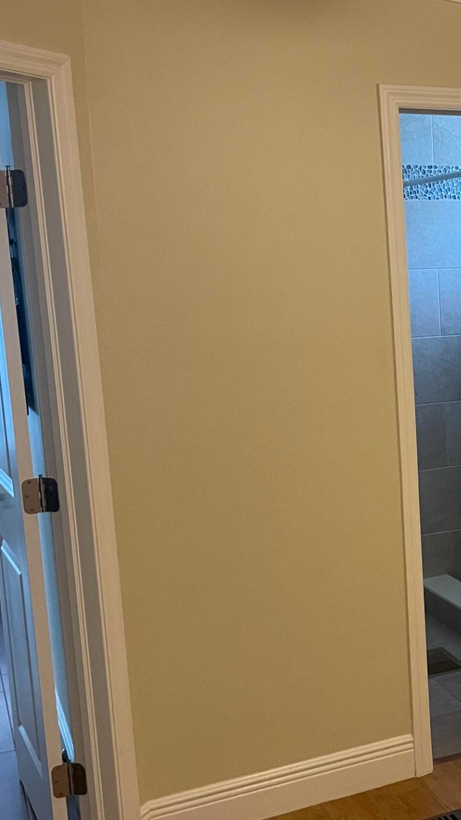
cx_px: 555
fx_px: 1108
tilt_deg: -8.9
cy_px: 429
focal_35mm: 51
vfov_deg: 40.6
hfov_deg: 21.8
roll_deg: +1.8
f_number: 1.6
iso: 250
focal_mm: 4.2
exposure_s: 1/60
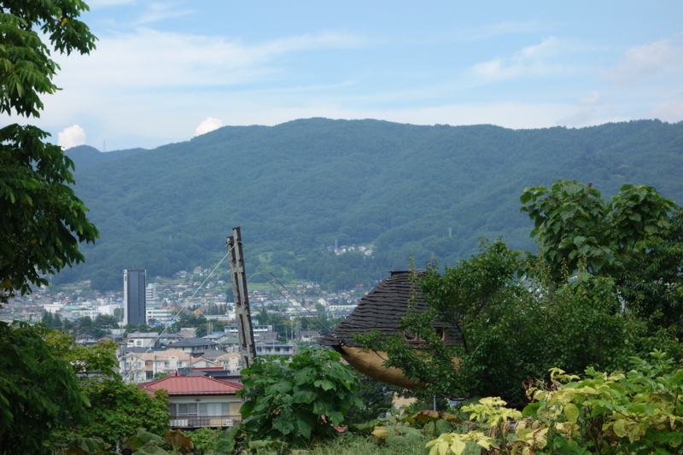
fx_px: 1631
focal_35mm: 86
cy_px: 228
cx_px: 342
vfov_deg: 15.9
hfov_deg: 23.6
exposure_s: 1/400
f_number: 5.6
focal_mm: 31.83
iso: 125
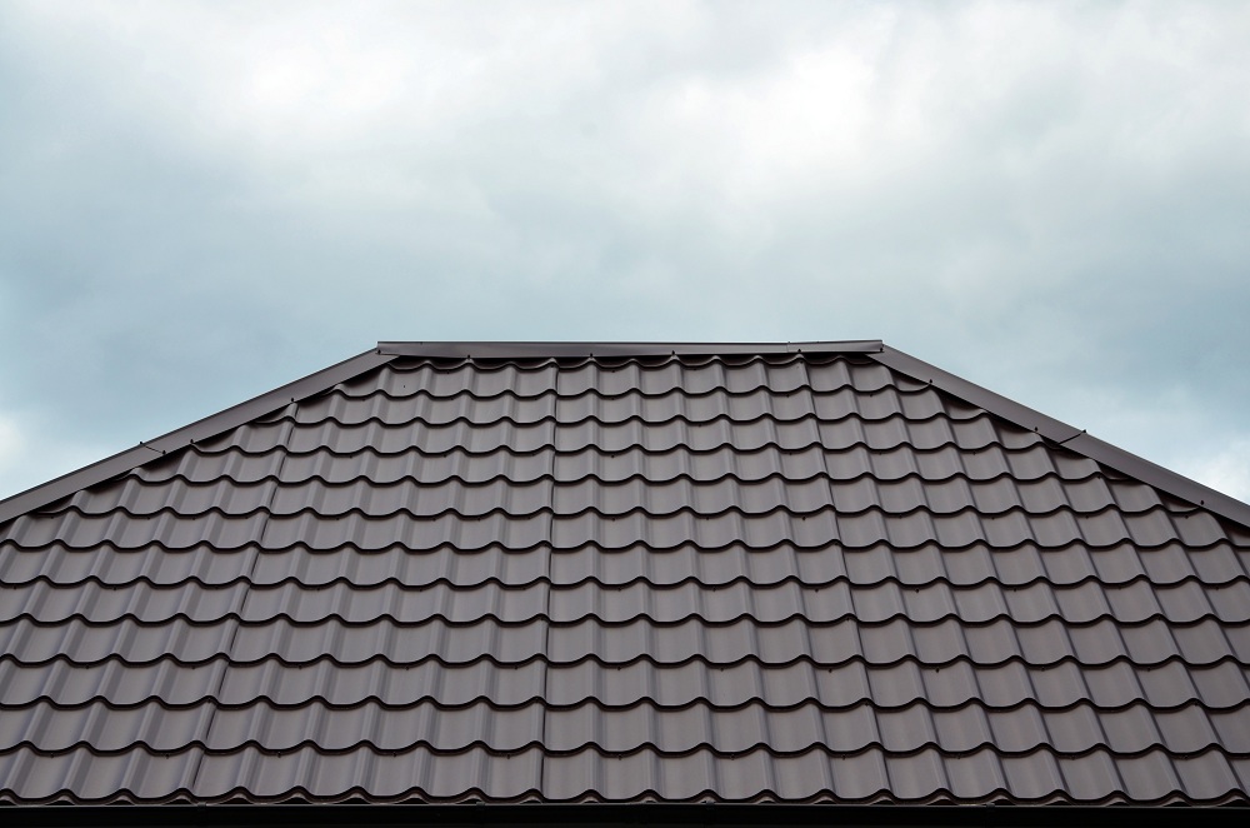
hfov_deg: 23.4
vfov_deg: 15.6
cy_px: 414
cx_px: 625
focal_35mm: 87
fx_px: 3014
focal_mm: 58
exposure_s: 1/320
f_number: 9
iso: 100
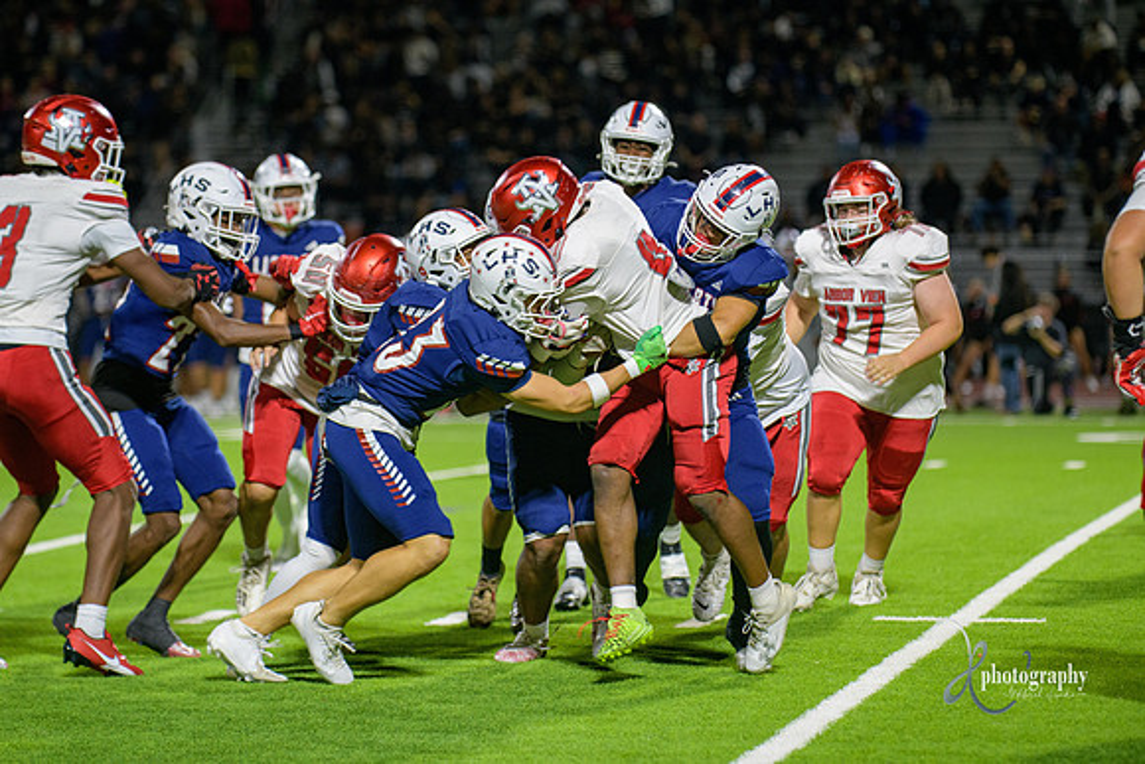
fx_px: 5408
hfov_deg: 12.1
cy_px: 382
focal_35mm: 170
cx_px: 572
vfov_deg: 8.1
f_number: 2.8
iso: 2000
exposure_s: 1/250
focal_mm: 170
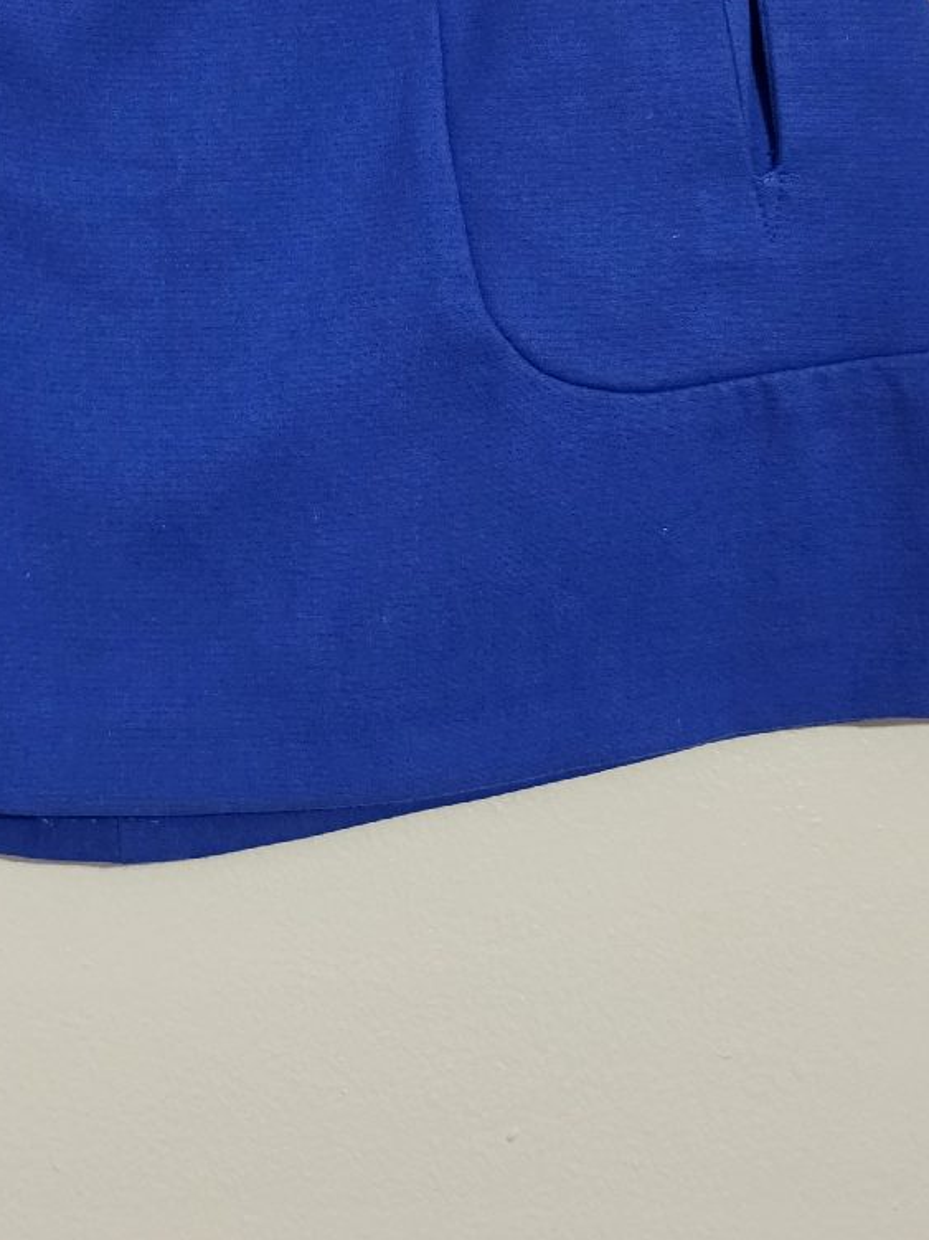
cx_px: 152
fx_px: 1754
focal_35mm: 49
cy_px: 198
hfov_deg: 28.8
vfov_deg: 37.1
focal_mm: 6.5
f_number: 1.4
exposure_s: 1/60.2
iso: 800
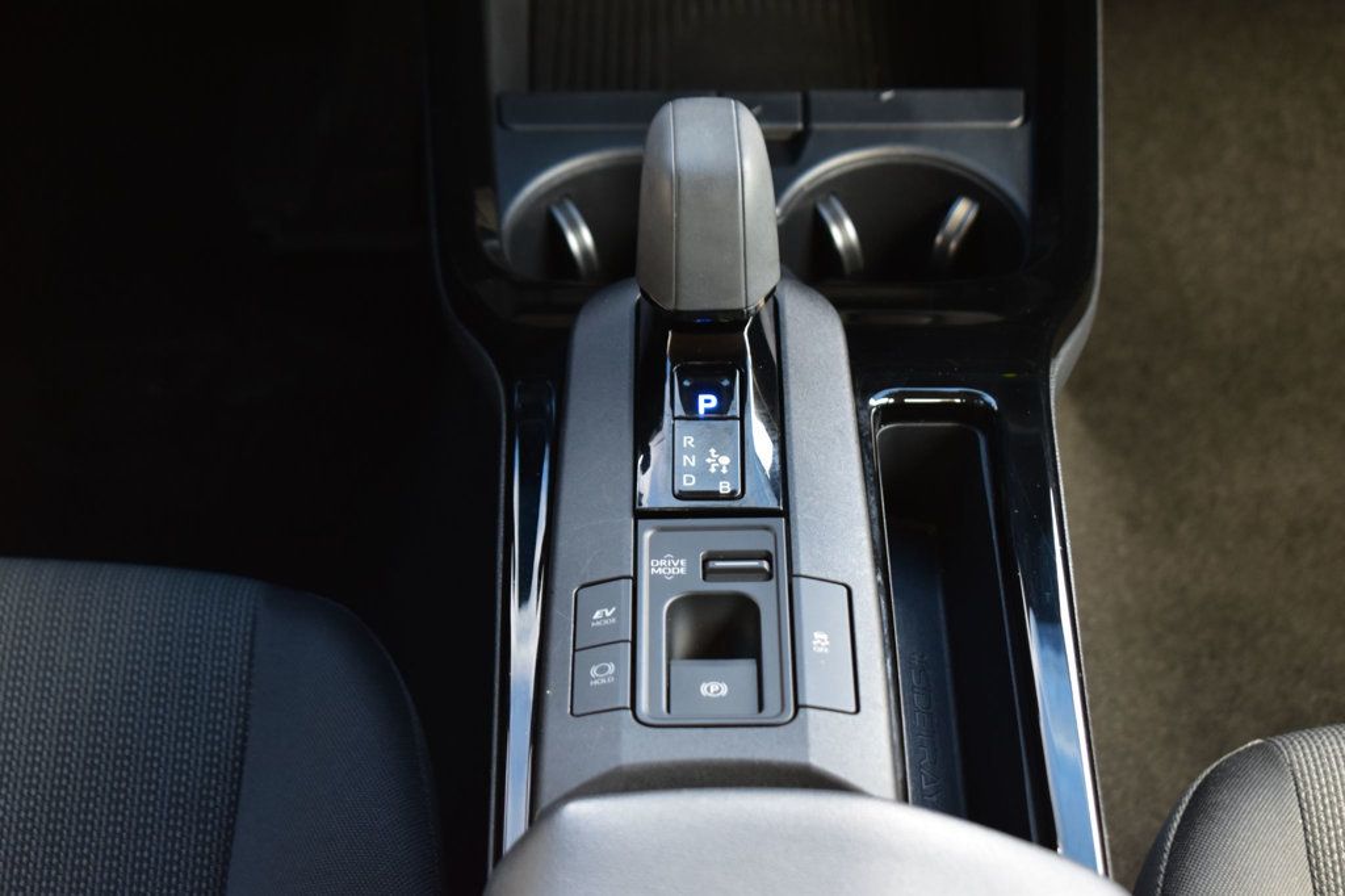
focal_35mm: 78
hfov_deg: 26.0
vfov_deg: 17.5
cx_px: 672
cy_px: 448
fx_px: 2913
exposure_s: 1/15
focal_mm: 52
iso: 800
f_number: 6.3
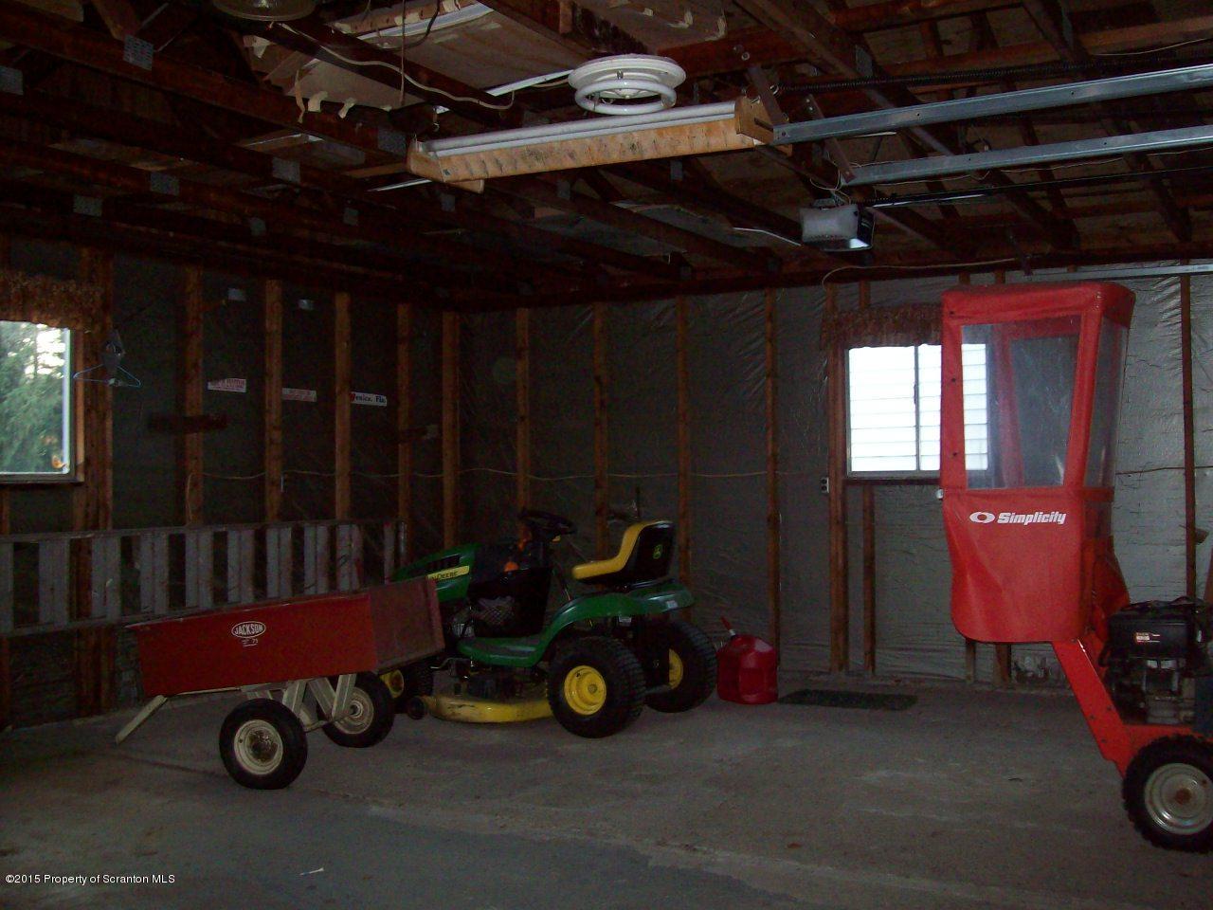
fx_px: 1261
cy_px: 455
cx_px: 606
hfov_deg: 51.4
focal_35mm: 36
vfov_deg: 39.7
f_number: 2.7
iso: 200
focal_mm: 6
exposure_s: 1/64
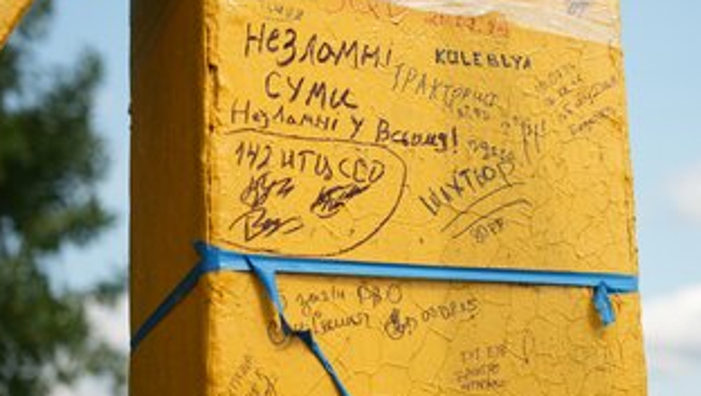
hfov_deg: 22.6
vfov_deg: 12.9
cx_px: 445
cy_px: 136
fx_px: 1748
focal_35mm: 94
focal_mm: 70
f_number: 2.8
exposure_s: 1/125
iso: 200
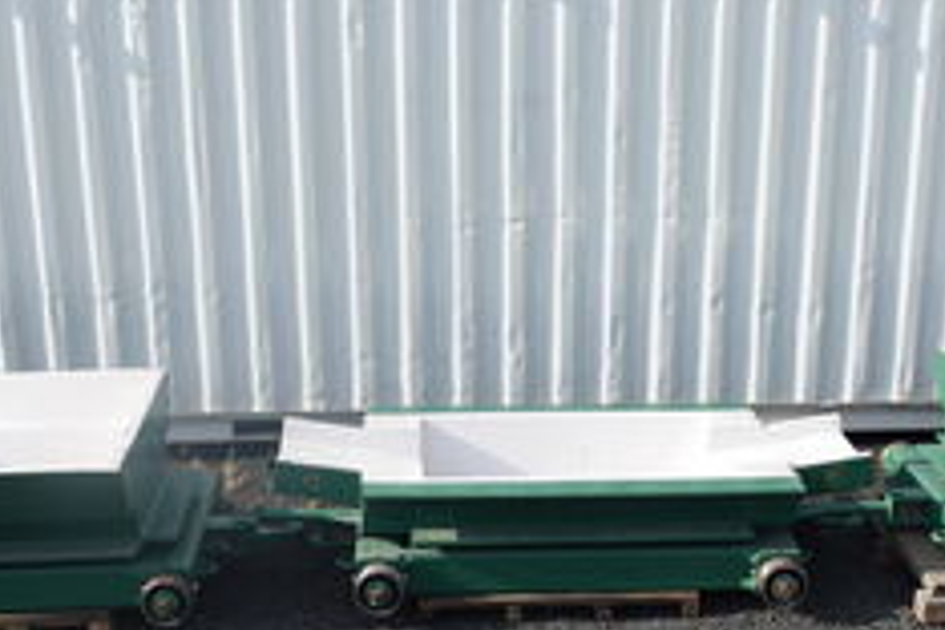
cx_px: 537
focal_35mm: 64
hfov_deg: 31.4
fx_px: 1680
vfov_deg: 20.7
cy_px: 600
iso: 200
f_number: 8
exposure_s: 1/500
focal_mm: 20
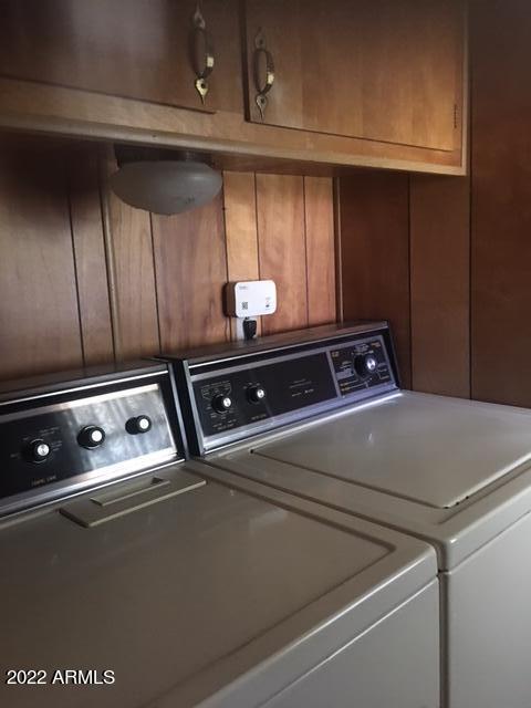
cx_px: 266
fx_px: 593
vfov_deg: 61.7
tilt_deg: -10.4
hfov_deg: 48.2
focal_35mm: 29
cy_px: 354
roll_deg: +1.9
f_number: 2.2
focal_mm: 4.15
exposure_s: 1/4
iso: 100
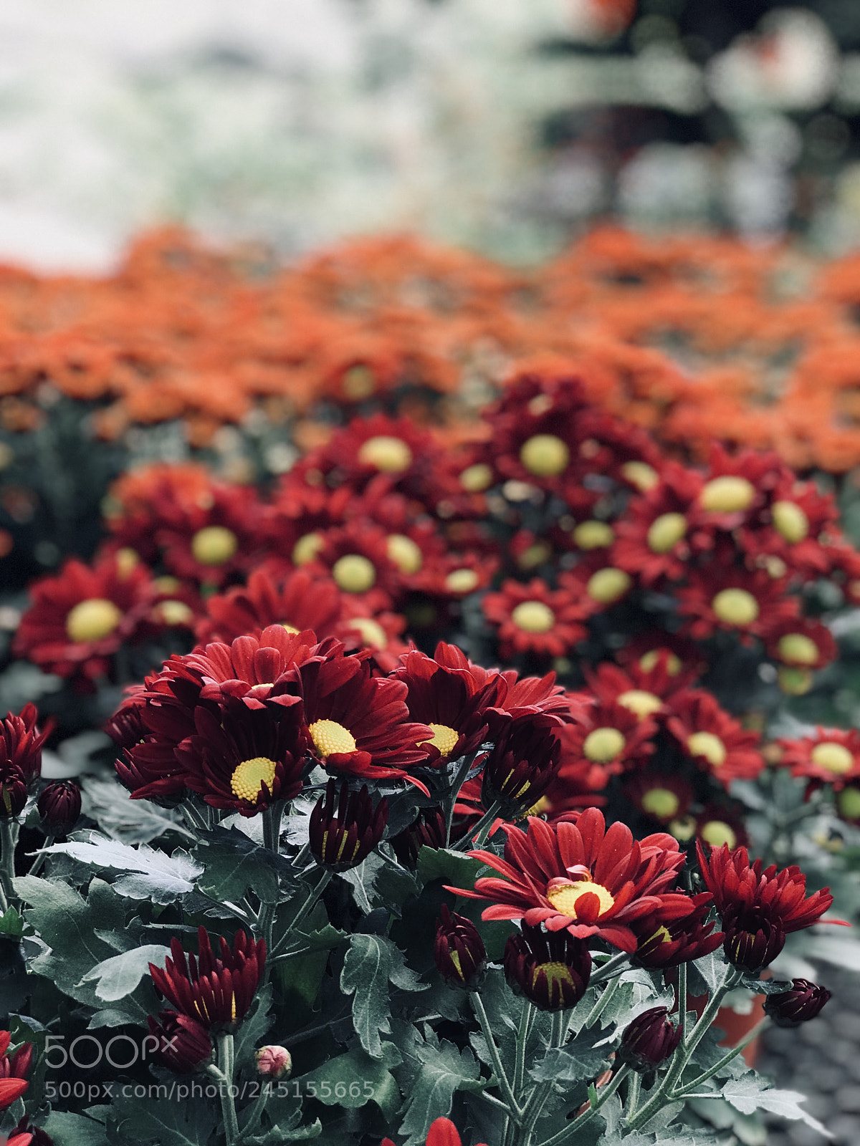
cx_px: 430
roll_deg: -0.5
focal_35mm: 57
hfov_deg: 25.7
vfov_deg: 33.8
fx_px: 1888
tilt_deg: -13.7
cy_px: 573
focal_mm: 6.6
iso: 32
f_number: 2.8
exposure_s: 1/50
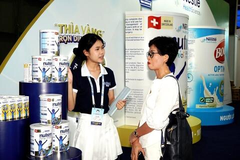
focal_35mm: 45
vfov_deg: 29.9
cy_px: 80
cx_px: 120
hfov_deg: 43.6
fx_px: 300
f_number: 4.5
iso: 500
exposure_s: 1/100
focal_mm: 30
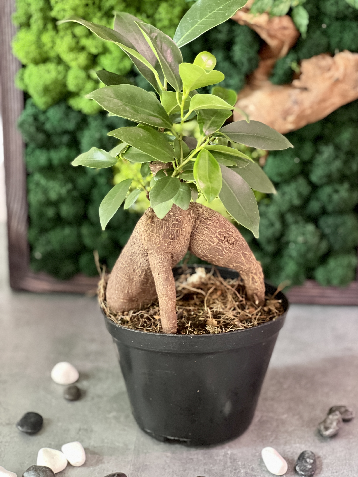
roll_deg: -1.8
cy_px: 231
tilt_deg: -25.0
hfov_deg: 17.2
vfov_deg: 22.8
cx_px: 199
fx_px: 1186
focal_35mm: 86
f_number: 2.8
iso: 400
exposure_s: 1/16
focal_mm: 9
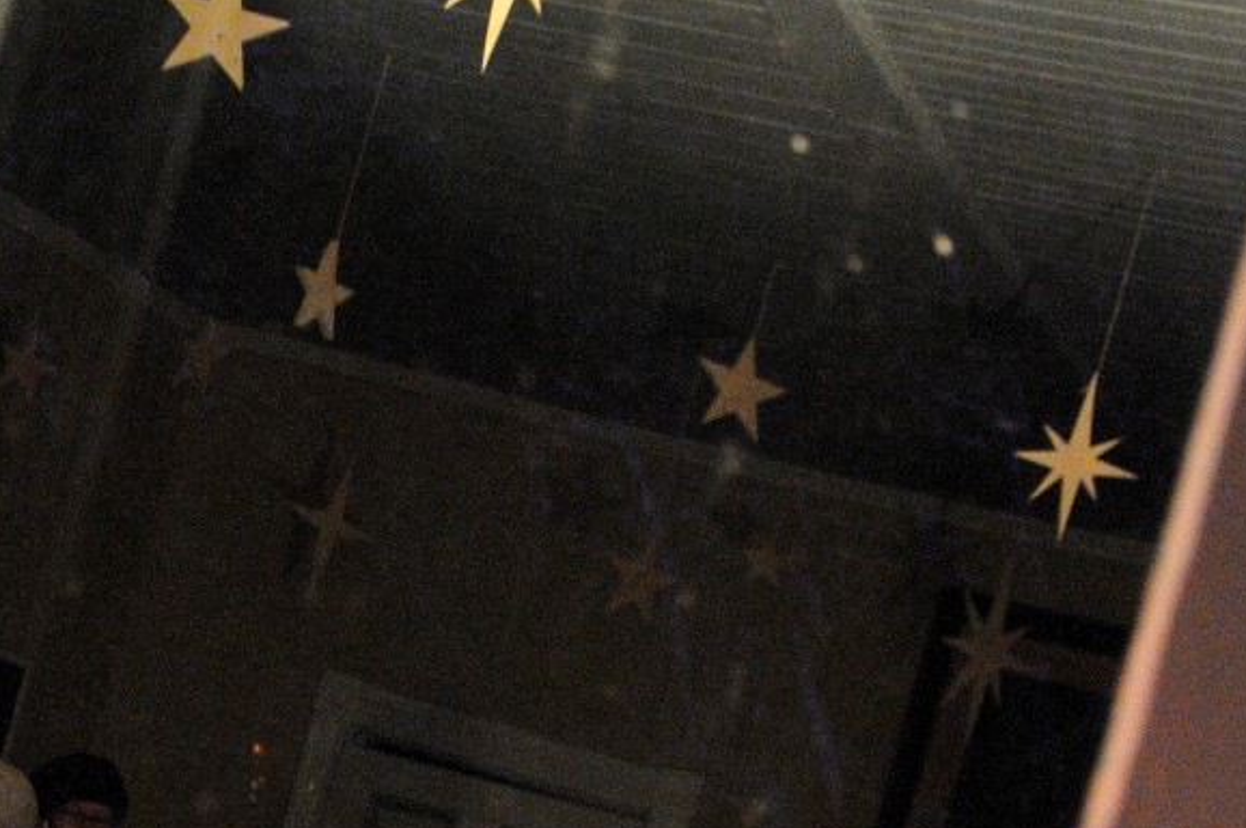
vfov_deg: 12.7
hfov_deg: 19.3
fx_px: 3644
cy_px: 953
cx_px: 321
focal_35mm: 105
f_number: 4
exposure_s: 1/25
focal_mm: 25
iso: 3200
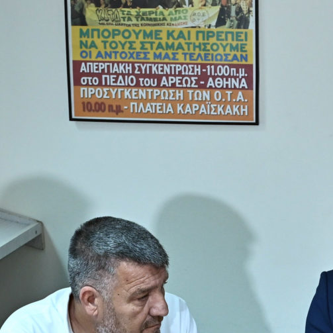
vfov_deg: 10.3
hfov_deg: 10.4
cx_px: 381
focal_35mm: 166
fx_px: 1807
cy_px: 431
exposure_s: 1/125
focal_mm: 48
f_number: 4.5
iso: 1800
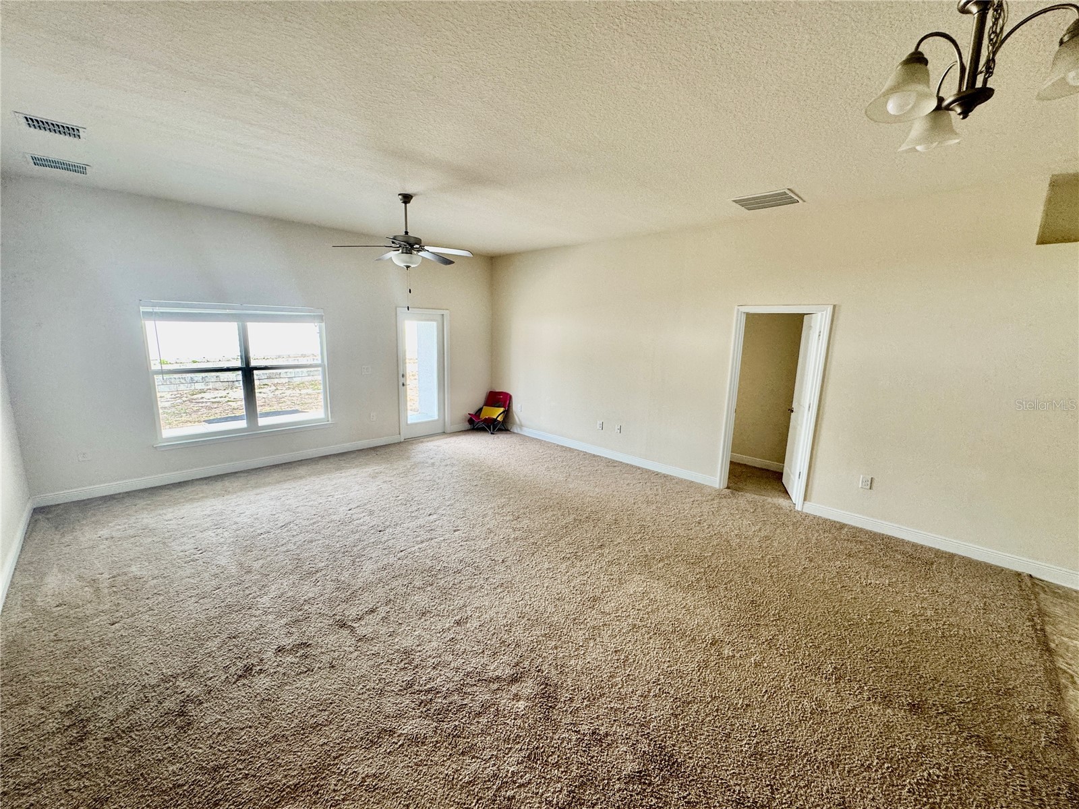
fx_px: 436
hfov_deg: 102.1
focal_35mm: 14
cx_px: 540
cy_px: 404
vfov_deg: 85.7
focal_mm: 2.22
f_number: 2.2
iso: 160
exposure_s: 1/99
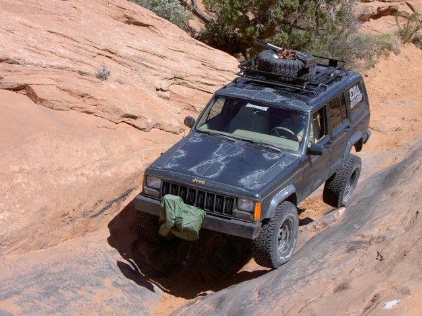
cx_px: 211
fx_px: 841
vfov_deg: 21.3
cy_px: 158
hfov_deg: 28.2
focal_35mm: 69
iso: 100
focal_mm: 14.2
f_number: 6.1
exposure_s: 1/320
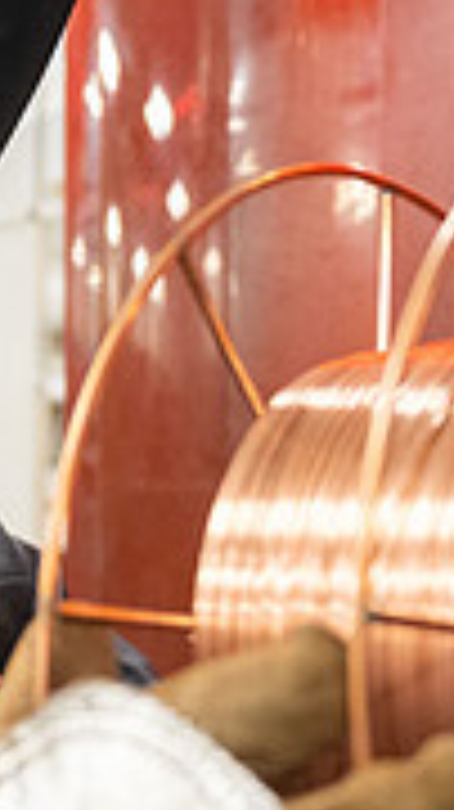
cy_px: 493
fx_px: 1737
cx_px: 76
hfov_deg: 14.8
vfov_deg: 26.2
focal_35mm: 81
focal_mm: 24
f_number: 2.8
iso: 2500
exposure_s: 1/400
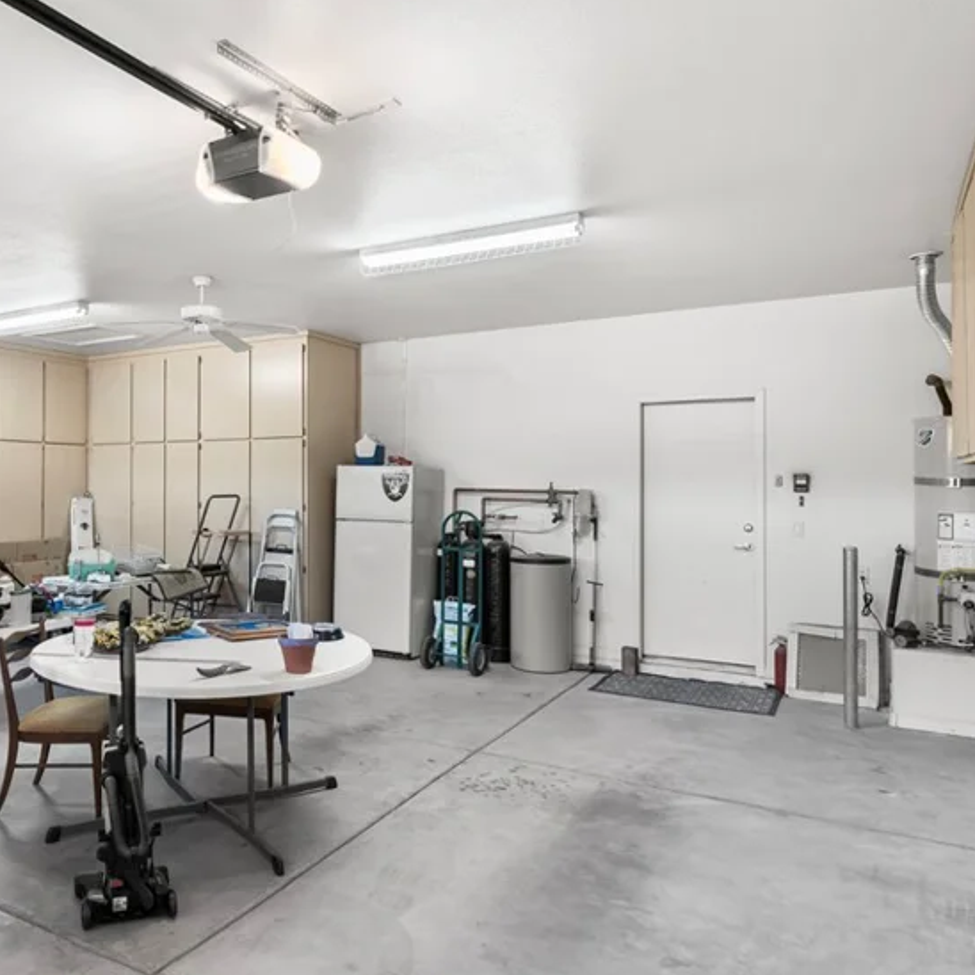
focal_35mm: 27
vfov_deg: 59.1
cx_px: 253
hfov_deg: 56.4
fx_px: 860
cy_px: 481
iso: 400
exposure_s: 1/5
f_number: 8
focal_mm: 17
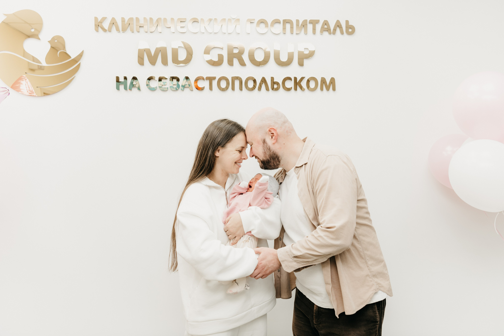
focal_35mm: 35
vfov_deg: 37.9
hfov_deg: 54.4
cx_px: 252
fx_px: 490
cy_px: 168
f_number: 4
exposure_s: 1/160
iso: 250
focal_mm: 35
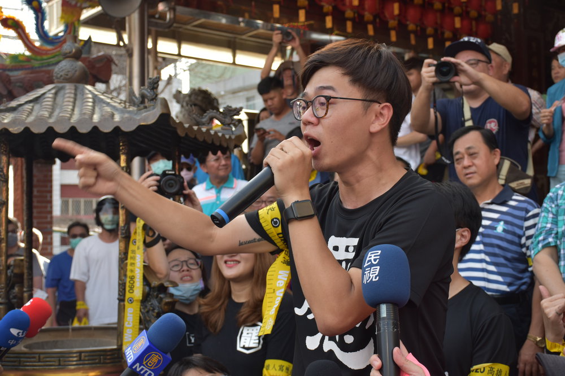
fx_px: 824
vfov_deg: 25.7
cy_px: 188
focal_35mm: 52
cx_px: 282
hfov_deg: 37.9
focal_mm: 35
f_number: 6.3
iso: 200
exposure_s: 1/250
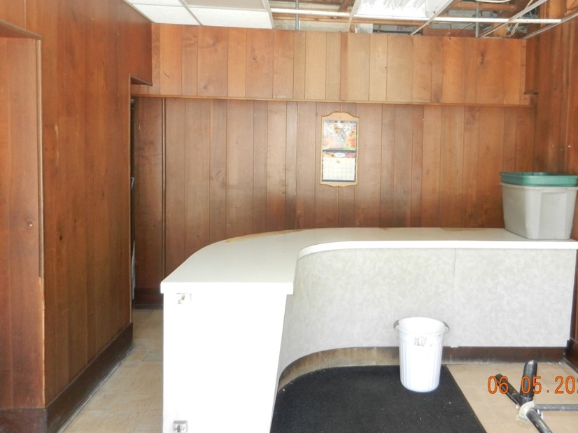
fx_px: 517
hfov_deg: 57.9
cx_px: 349
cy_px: 172
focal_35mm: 31
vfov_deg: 45.2
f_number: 3.5
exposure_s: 1/30
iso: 360
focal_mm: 4.5
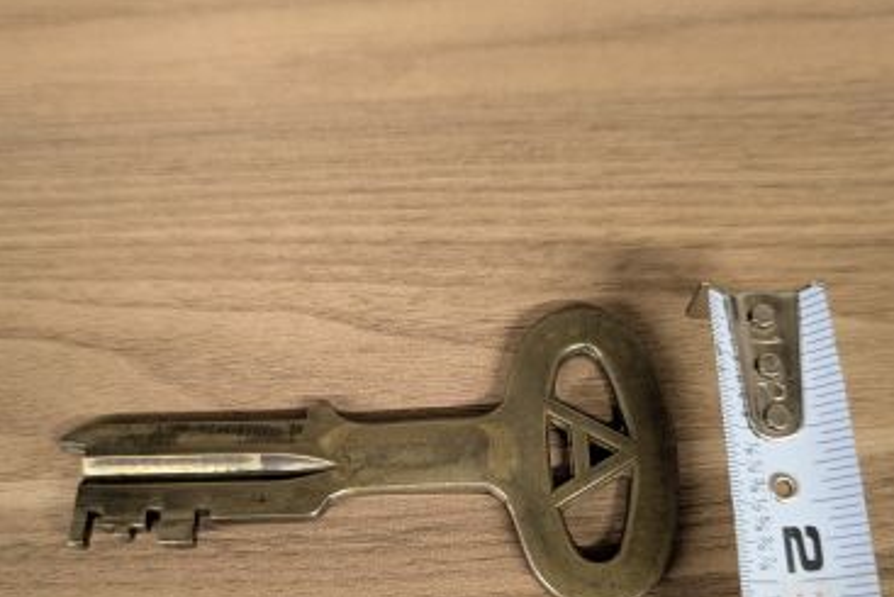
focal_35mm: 34
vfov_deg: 38.1
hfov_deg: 55.8
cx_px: 456
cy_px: 439
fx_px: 845
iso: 681
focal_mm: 6.9
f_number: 1.68
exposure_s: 1/40
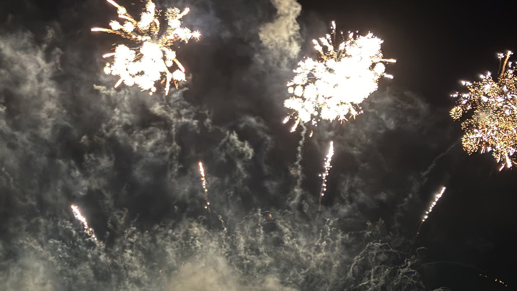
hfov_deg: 28.2
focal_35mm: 75
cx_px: 223
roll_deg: +0.4
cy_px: 221
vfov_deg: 16.0
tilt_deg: +7.1
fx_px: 1028
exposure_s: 1/10
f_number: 1.6
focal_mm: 5.96
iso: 640
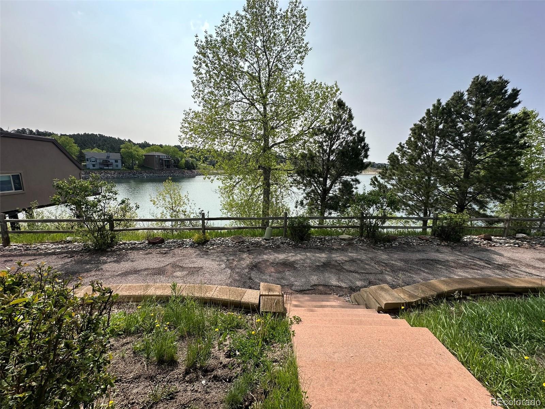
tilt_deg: -9.6
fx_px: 220
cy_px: 204
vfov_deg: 85.7
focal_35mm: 14
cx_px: 272
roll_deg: -1.7
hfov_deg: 102.1
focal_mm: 2.22
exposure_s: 1/1473
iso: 40
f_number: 2.2
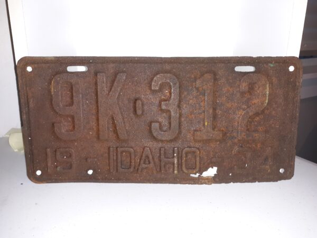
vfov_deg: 49.7
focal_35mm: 28
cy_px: 119
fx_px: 256
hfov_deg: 63.4
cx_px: 158
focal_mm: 3.7
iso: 64
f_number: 1.7
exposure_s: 1/40
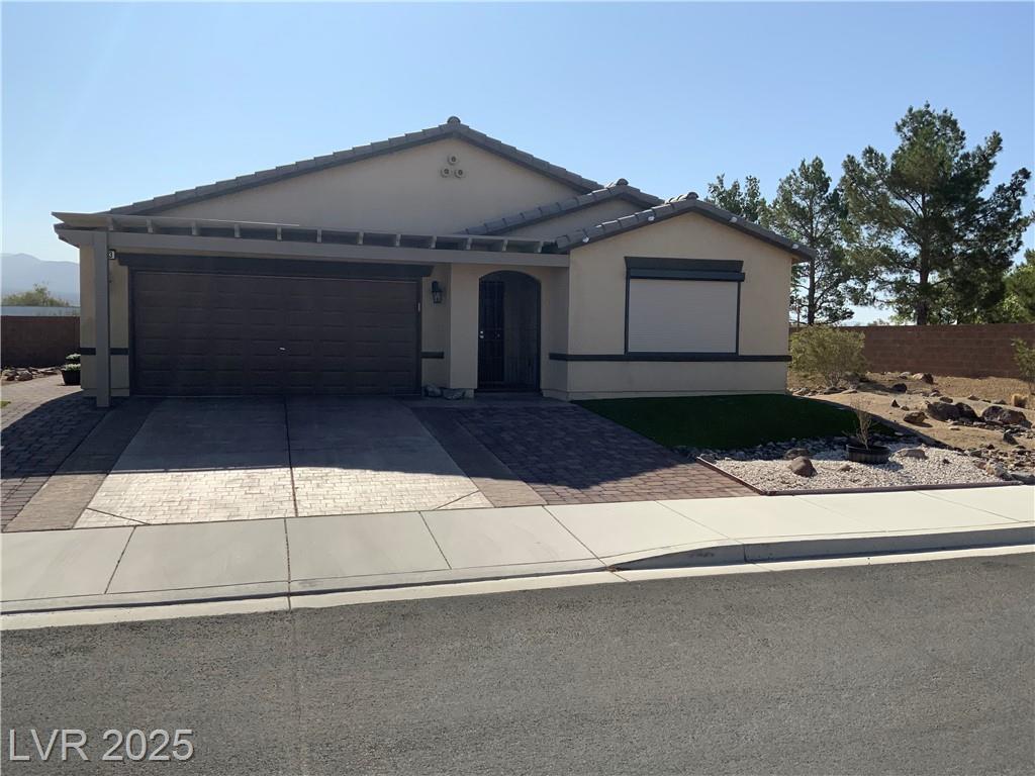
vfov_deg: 48.2
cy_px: 388
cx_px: 518
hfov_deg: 61.7
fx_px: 867
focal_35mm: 29
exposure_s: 1/3534
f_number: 1.8
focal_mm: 3
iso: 20
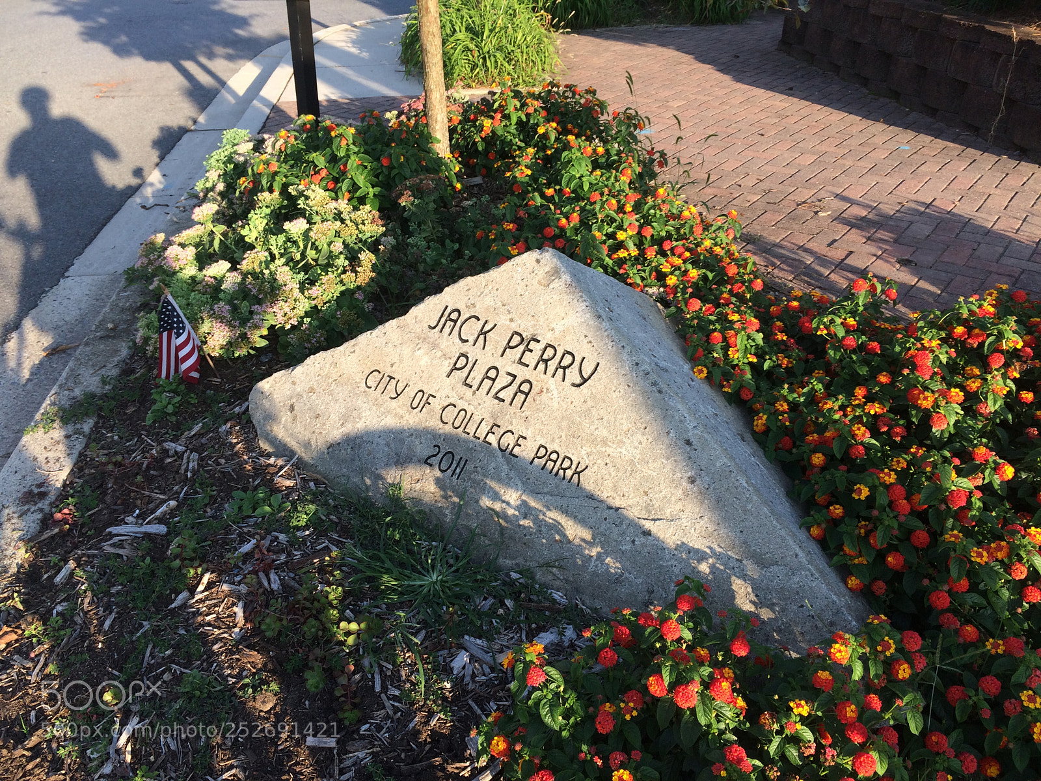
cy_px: 390
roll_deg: +0.7
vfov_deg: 48.2
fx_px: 872
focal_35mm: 29
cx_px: 520
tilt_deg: -31.2
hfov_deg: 61.7
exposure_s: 1/526
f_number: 2.2
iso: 32
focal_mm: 4.15
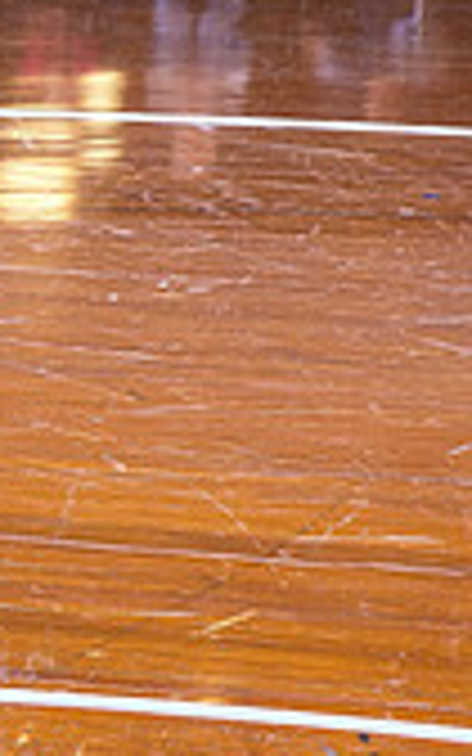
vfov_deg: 12.9
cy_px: 227
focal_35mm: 162
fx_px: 3334
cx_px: -450
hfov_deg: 7.8
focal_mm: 46
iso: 800
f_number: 5.6
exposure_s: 1/160
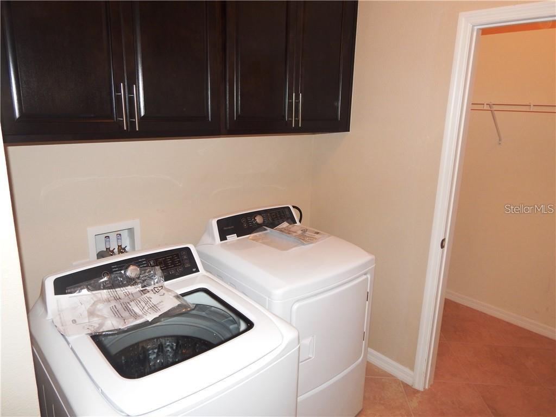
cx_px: 278
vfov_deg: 54.9
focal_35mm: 25
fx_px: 402
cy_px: 208
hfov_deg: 69.4
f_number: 3.1
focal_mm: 4.5
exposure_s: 1/30
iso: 200
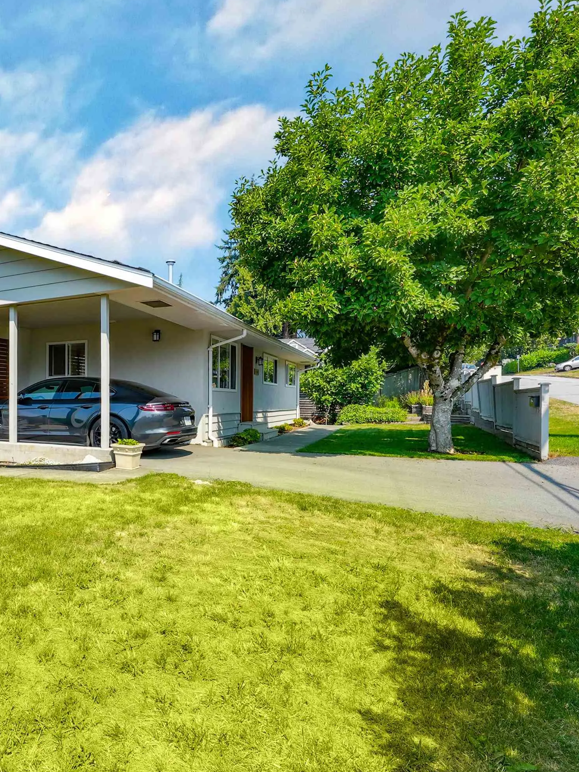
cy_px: 395
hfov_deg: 56.9
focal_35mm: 21
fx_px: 468
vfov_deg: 79.0
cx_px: 86
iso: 100
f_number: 16
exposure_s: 1/40
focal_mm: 14
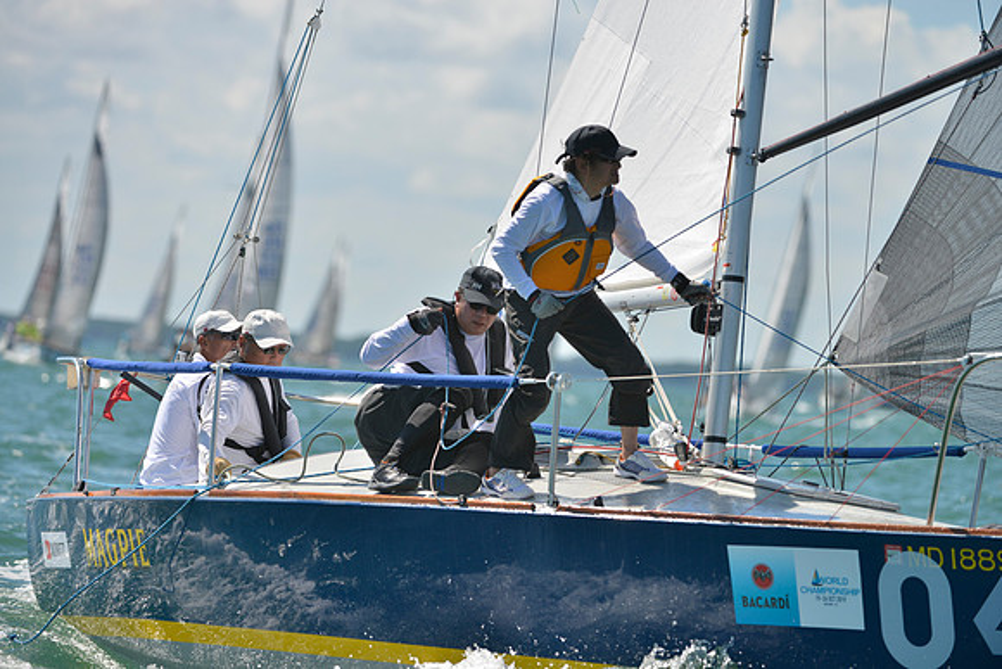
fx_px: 7516
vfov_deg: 5.1
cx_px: 501
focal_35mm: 270
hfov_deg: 7.6
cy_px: 334
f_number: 5
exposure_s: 1/1250
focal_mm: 270
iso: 200
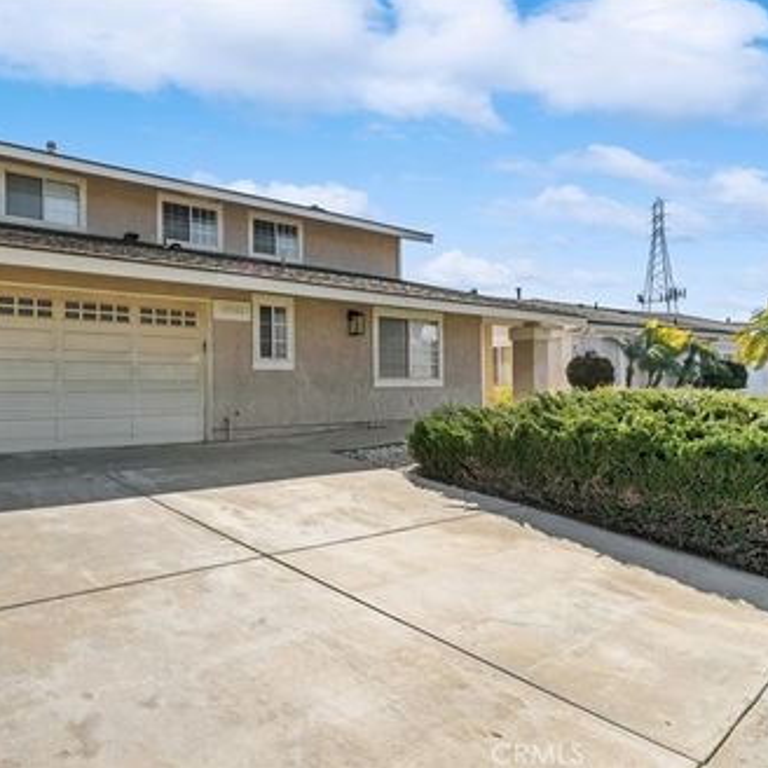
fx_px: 552
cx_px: 204
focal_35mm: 22
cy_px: 380
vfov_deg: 69.6
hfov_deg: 65.9
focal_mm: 17
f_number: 10
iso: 100
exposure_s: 1/250
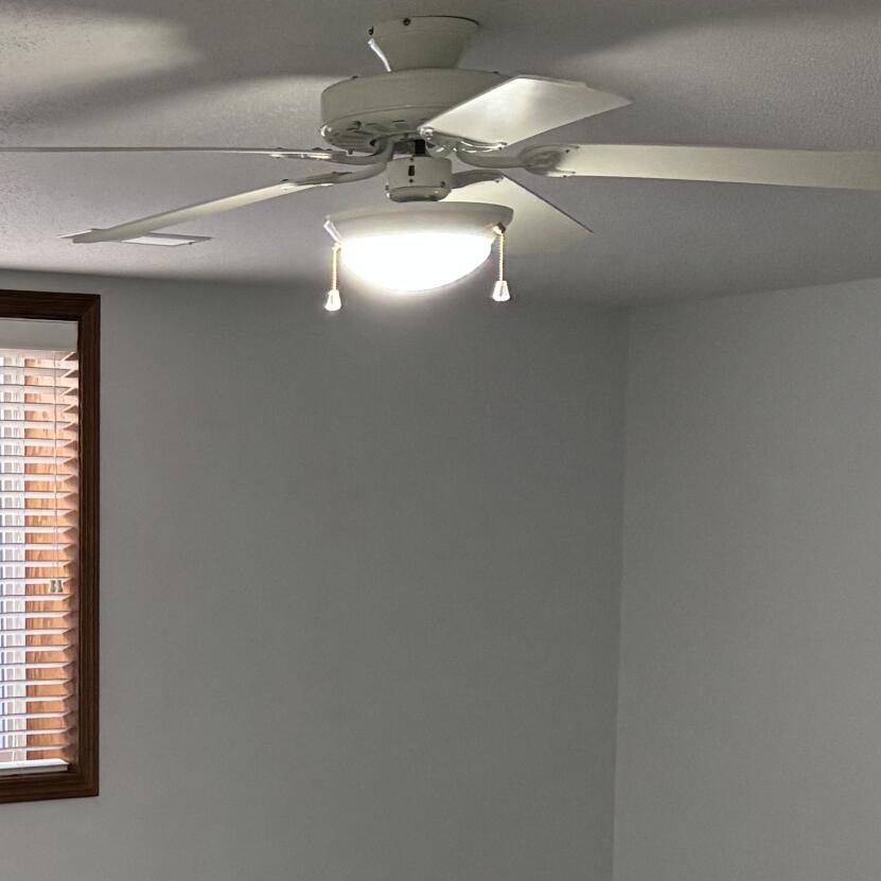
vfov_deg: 20.2
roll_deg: +0.8
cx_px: -38
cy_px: 896
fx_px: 2390
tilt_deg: -7.2
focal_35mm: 83
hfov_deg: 20.1
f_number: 1.6
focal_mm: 5.96
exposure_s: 1/60
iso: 400
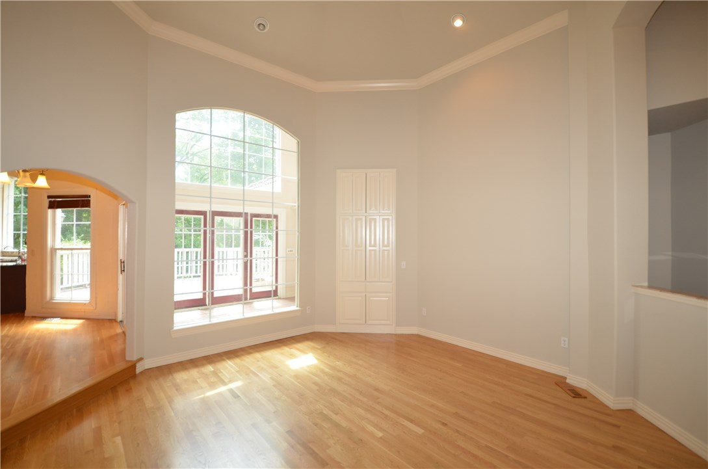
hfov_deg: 100.5
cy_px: 234
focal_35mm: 15
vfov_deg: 77.1
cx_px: 354
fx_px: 294
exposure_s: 1/60
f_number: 4
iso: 360
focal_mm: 10
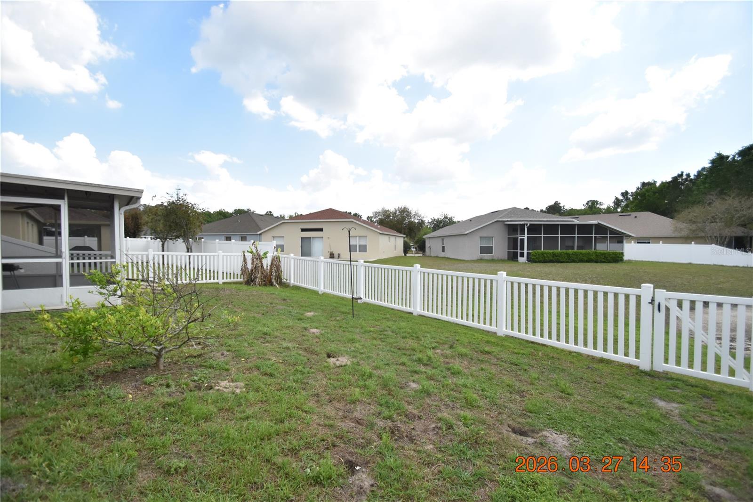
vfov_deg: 77.3
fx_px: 314
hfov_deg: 100.4
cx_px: 376
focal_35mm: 15
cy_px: 251
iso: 800
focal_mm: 10
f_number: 3.5
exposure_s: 1/4000
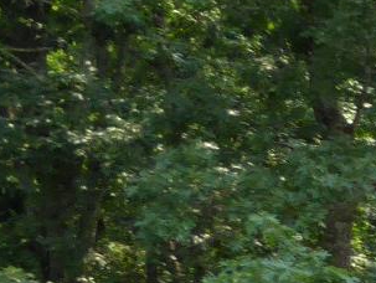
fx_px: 1762
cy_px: 366
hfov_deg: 9.7
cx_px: 1088
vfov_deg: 9.0
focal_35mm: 162
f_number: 4
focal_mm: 4.3
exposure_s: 1/160
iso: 100
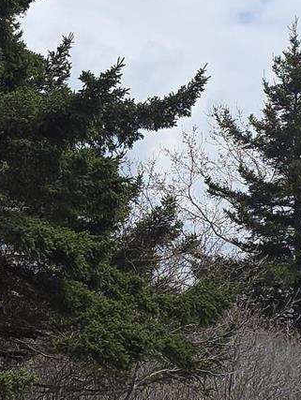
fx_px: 1435
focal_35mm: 124
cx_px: 5
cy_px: 174
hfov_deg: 11.9
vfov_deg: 15.9
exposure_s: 1/1111
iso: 12
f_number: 1.7
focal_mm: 6.3
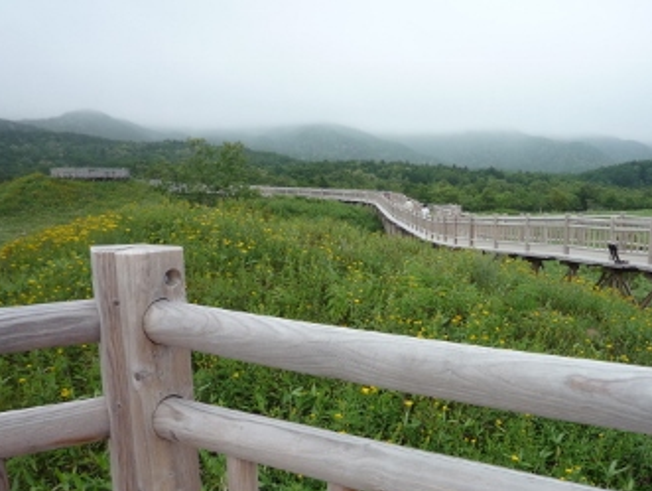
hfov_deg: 53.2
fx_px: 641
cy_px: 314
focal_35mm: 34
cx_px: 416
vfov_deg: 41.5
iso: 100
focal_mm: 4.4
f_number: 3.2
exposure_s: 1/500
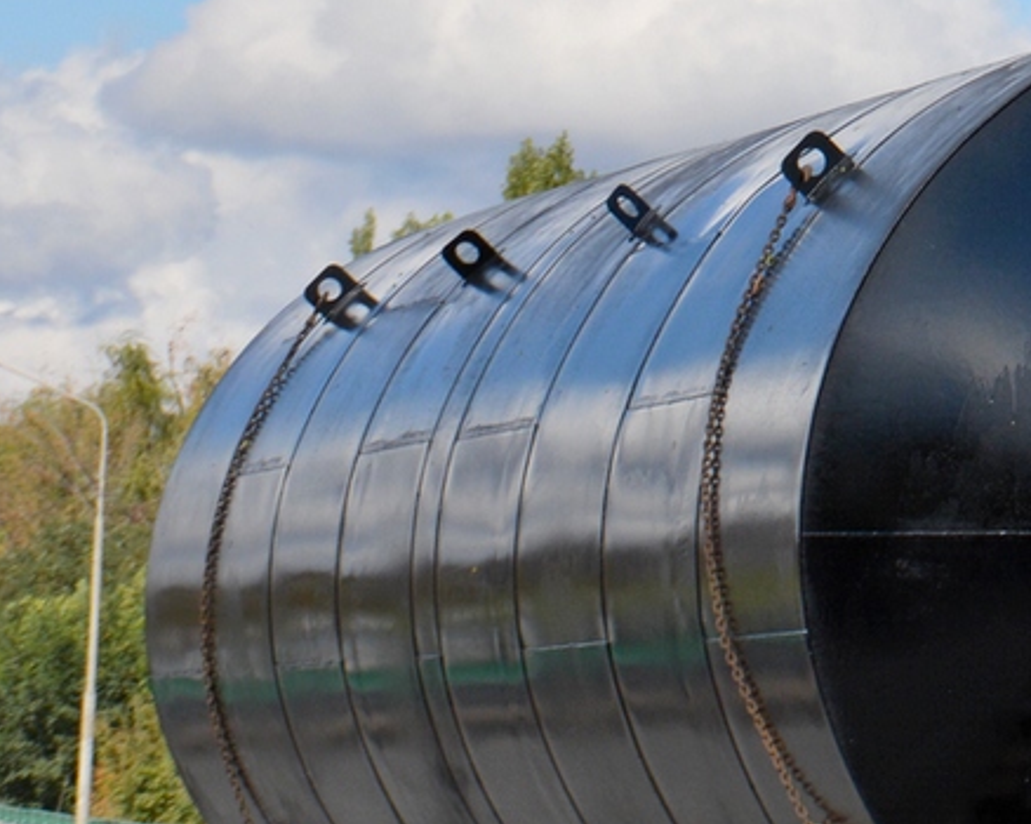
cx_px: 1583
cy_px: 492
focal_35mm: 269
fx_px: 8205
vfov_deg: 5.7
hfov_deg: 7.1
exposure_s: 1/1600
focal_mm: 62
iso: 400
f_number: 7.1
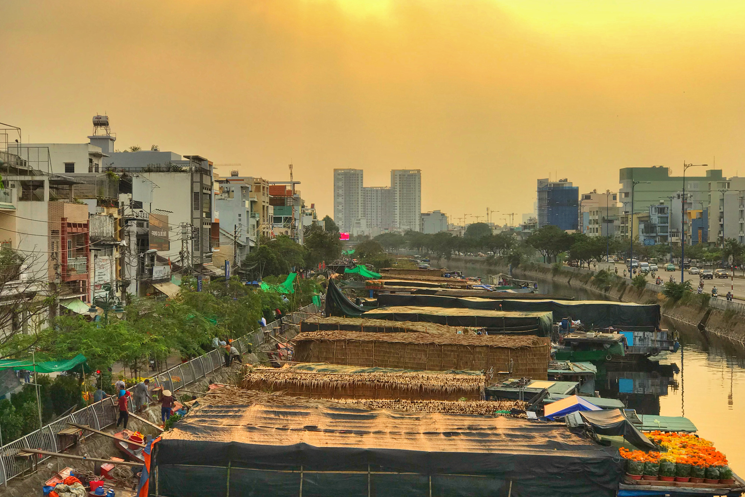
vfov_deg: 22.6
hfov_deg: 33.4
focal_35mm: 60
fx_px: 1241
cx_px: 372
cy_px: 263
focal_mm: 6.6
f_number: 2.8
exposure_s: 1/269
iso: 20
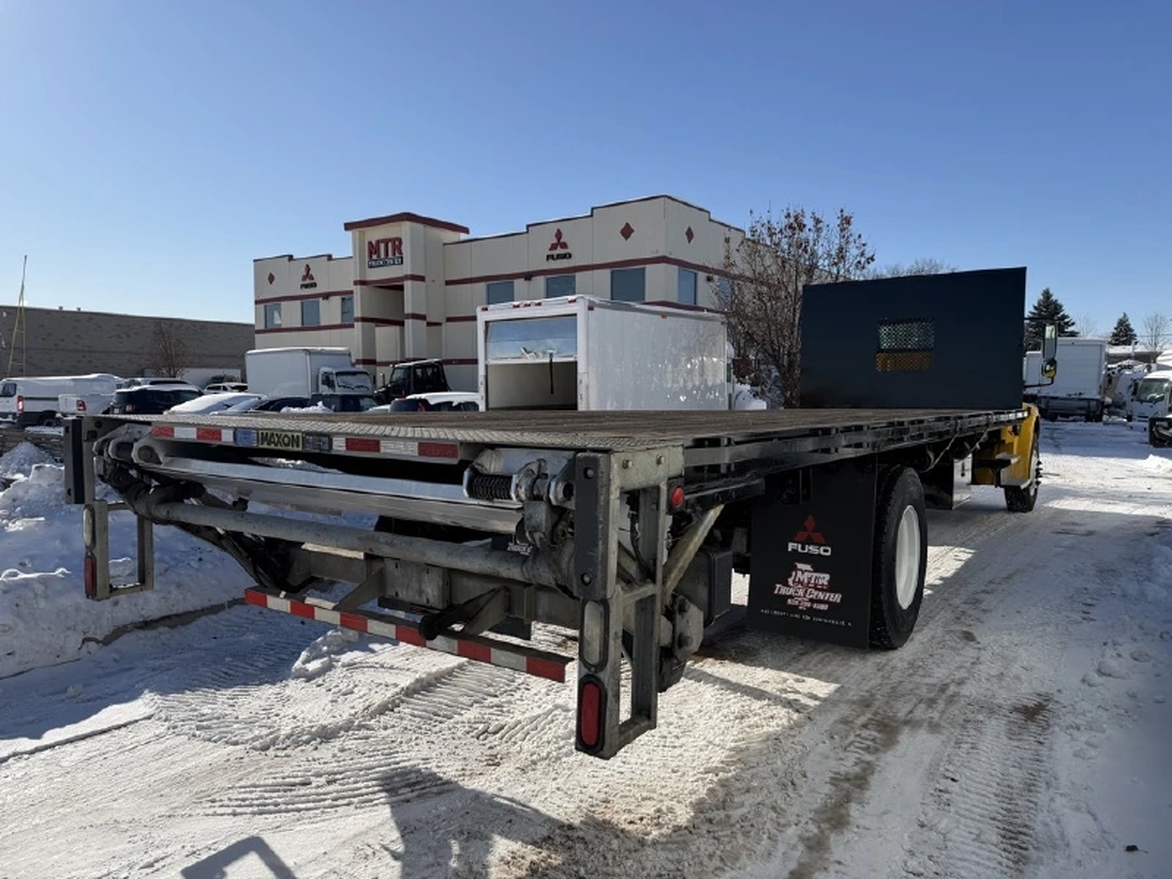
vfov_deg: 56.8
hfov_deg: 71.6
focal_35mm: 24
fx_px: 813
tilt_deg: -3.3
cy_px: 440
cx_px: 586
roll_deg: +0.4
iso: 80
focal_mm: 6.76
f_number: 1.78
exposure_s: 1/7353
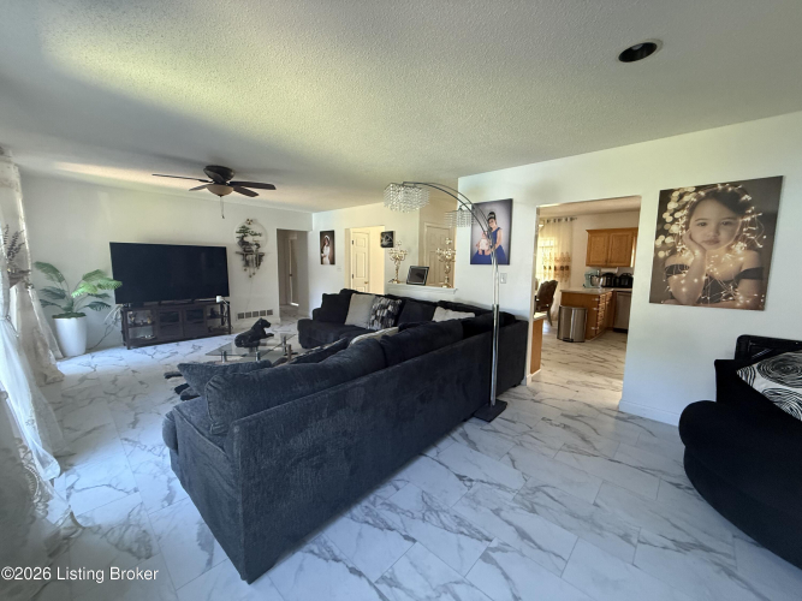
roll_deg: -0.6
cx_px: 401
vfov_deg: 85.7
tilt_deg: -6.6
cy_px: 300
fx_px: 324
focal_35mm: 14
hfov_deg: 102.1
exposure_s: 1/60
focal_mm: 2.22
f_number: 2.2
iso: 400
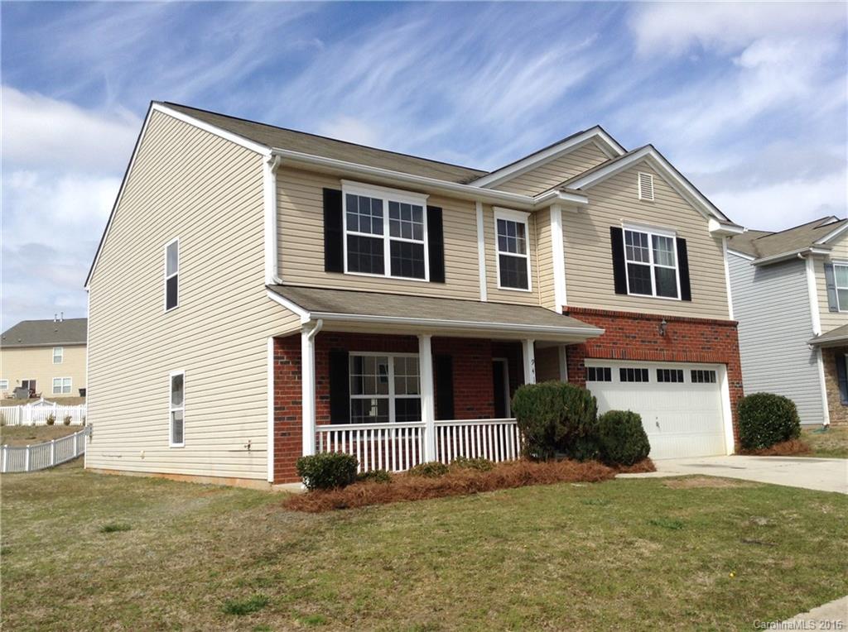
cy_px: 316
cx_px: 424
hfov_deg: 55.4
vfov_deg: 42.8
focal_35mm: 33
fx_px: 807
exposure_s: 1/1412
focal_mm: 3.3
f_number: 2.4
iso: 25
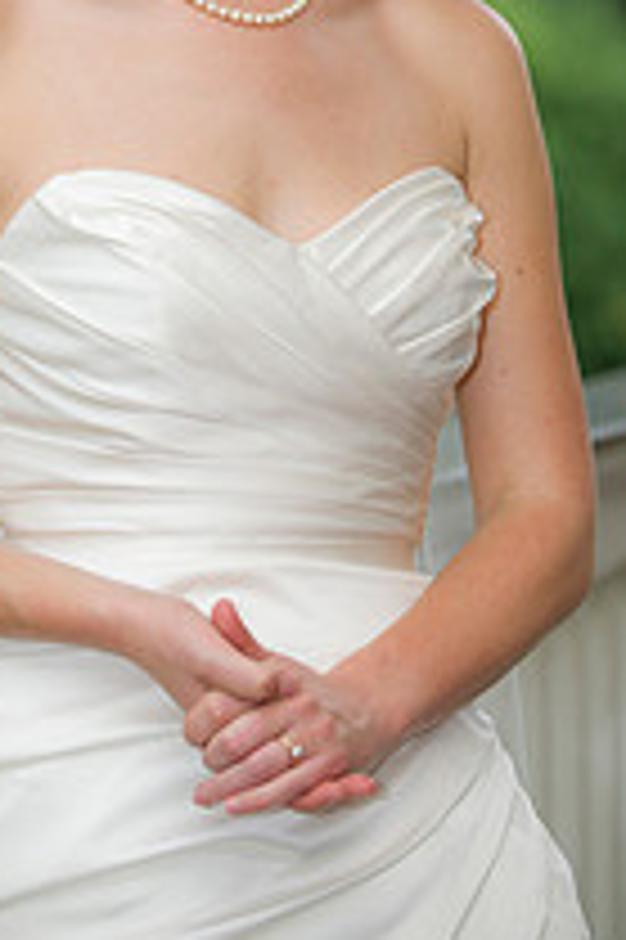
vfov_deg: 9.3
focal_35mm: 220
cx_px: 245
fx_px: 5747
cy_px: 0
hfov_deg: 6.2
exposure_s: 1/125
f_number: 2.8
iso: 250
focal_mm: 102
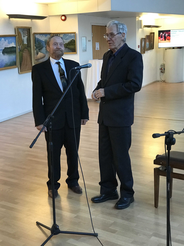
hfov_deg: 25.7
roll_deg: +1.8
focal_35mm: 57
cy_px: 123
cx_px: 92
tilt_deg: -11.1
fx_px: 404
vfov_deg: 33.8
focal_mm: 6.6
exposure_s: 1/50
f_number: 2.8
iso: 200
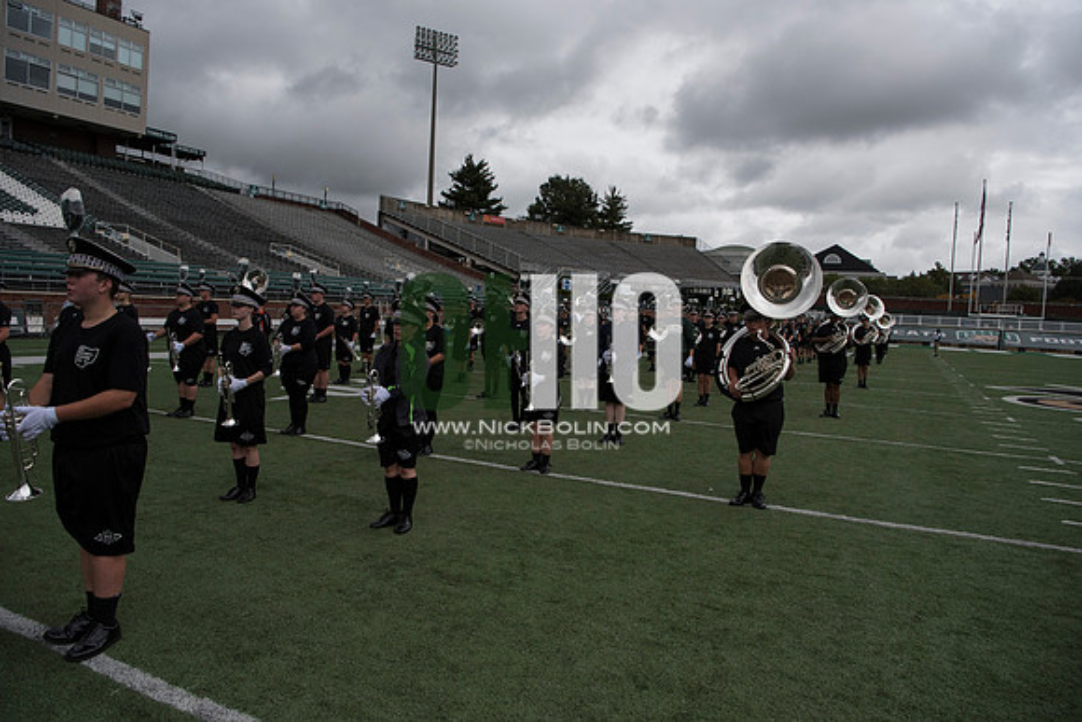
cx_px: 541
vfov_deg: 53.2
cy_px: 361
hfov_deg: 73.7
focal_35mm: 24
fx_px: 721
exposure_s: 1/3200
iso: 640
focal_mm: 24
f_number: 5.6
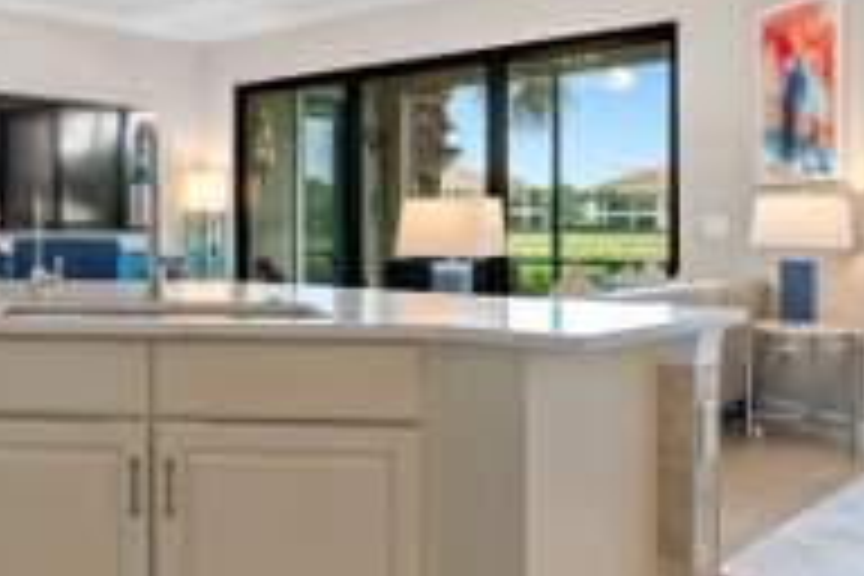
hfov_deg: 43.2
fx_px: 960
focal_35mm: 40
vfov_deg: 33.1
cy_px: 184
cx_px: 45
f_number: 9
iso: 100
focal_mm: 16
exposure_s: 1
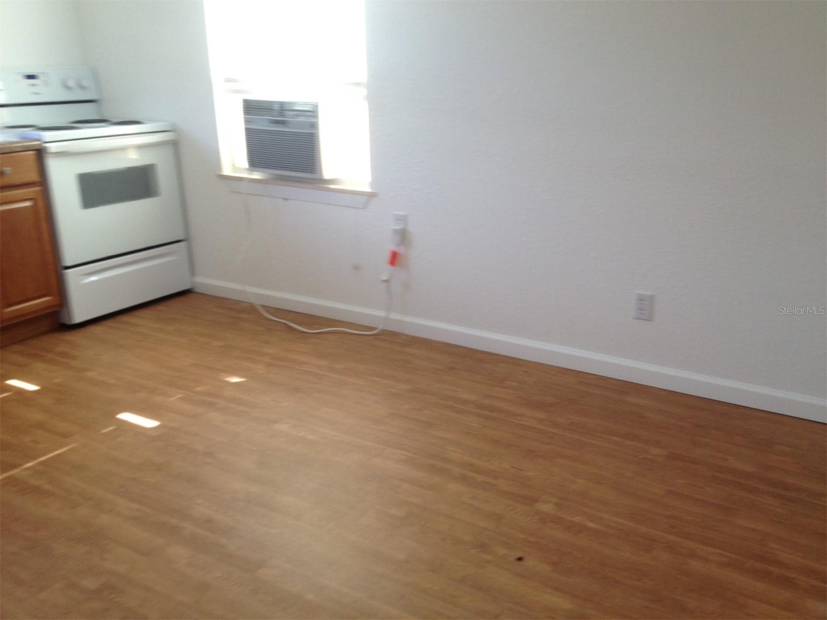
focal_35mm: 35
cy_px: 310
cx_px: 414
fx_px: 836
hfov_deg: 52.6
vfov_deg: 40.7
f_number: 2.4
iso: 64
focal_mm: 4.28
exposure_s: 1/60
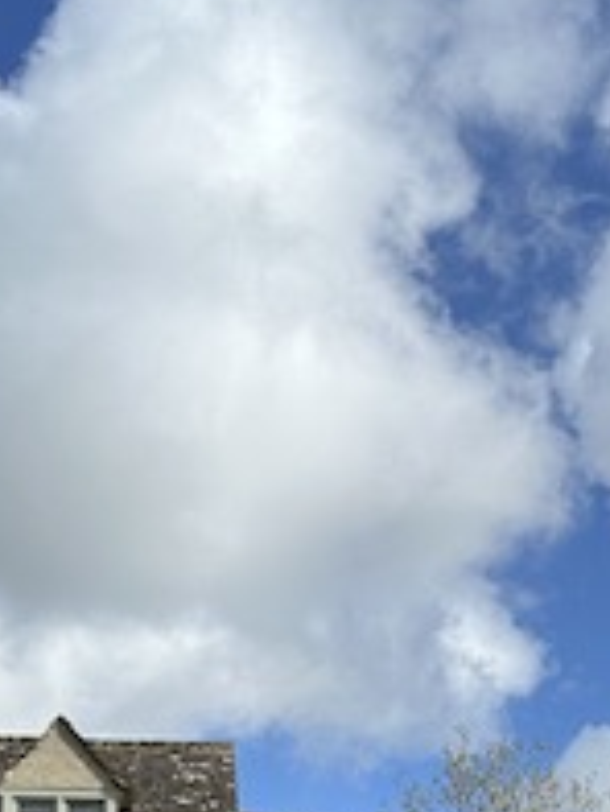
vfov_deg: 23.6
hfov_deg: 18.9
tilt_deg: +14.2
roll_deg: -0.9
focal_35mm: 78
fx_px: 1831
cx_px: 227
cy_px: 874
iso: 80
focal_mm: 6.86
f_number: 1.78
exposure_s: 1/6211
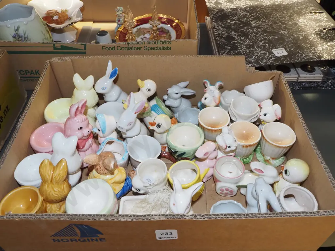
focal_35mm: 30
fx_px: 290
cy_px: 126
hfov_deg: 60.0
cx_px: 168
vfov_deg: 46.8
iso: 2000
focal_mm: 15
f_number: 5.6
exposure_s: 1/60
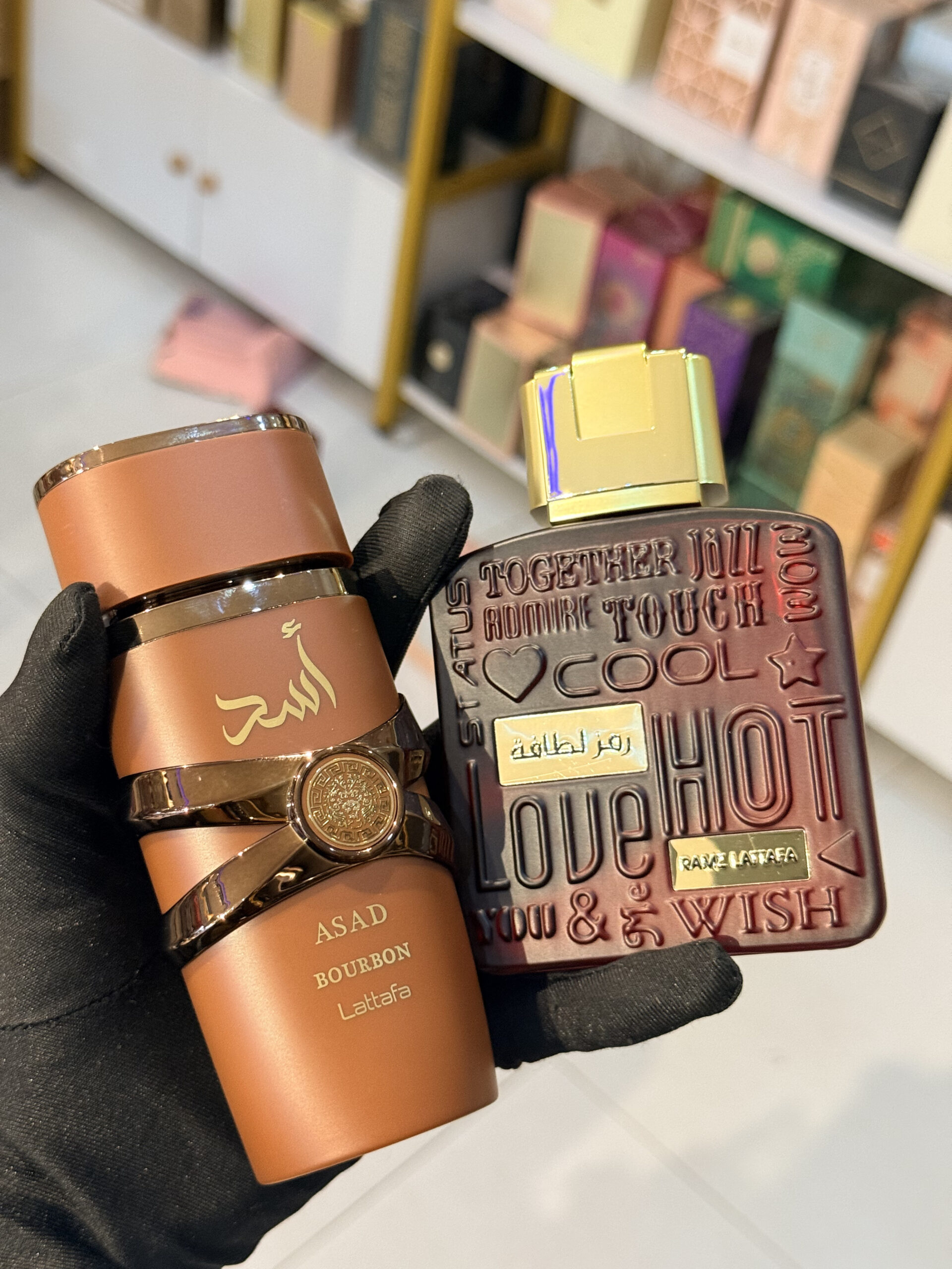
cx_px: 476
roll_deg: -12.6
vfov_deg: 39.7
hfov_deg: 30.3
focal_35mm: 48
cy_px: 634
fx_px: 1760
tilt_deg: -39.6
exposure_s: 1/33
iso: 200
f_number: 1.78
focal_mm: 6.76
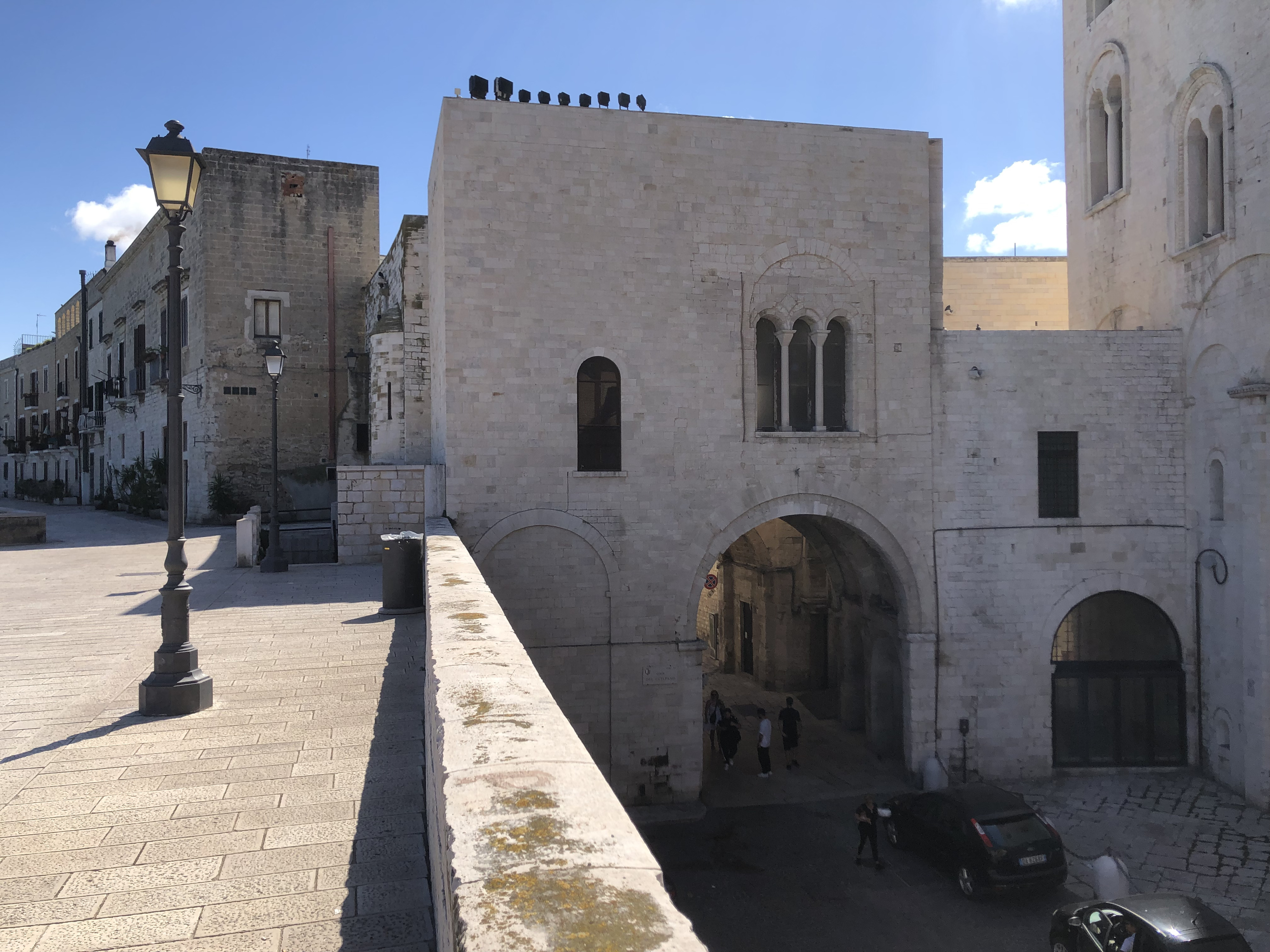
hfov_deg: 63.4
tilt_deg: +0.0
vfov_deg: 49.7
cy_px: 476
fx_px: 1027
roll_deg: +1.6
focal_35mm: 28
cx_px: 635
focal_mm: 4
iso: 20
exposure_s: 1/1869
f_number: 1.8
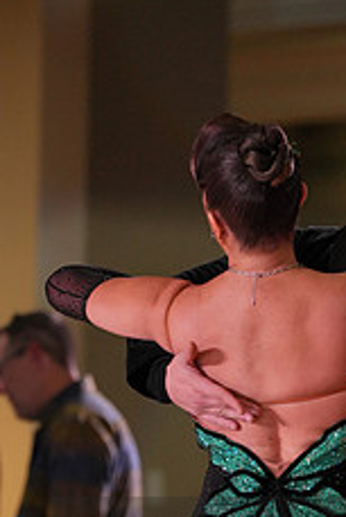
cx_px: 365
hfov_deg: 2.7
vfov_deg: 4.1
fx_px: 7283
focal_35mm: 506
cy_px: 573
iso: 1250
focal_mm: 200
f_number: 4
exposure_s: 1/500
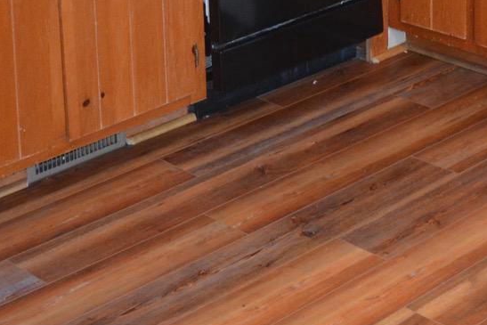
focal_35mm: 101
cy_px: -265
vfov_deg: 12.4
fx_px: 1367
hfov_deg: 20.0
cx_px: 383
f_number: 3.5
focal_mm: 18
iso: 800
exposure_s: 1/60
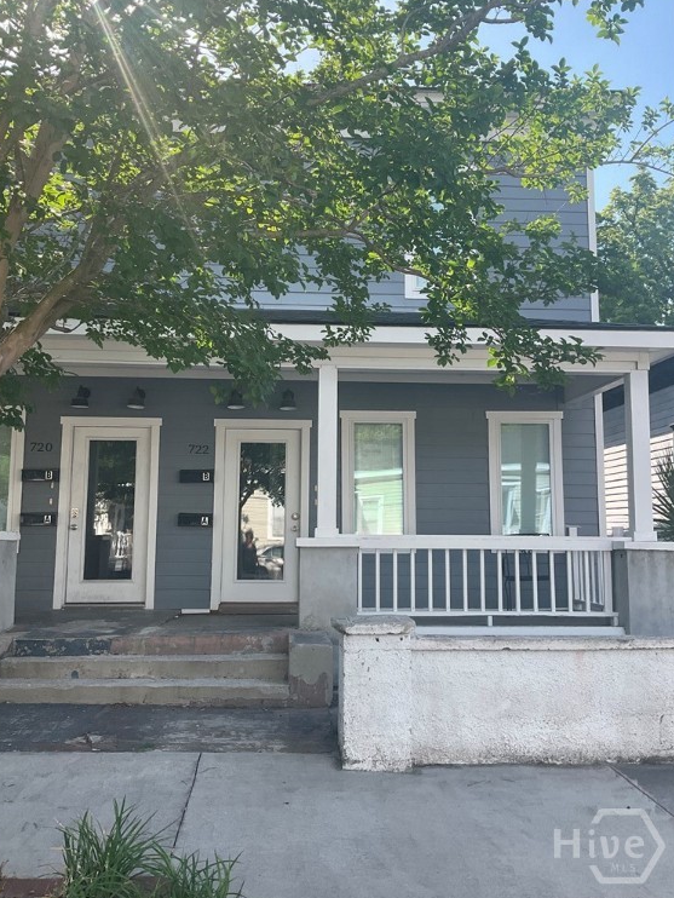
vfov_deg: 59.9
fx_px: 778
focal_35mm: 30
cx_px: 330
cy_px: 451
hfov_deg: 46.8
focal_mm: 3
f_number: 1.8
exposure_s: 1/422
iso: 16
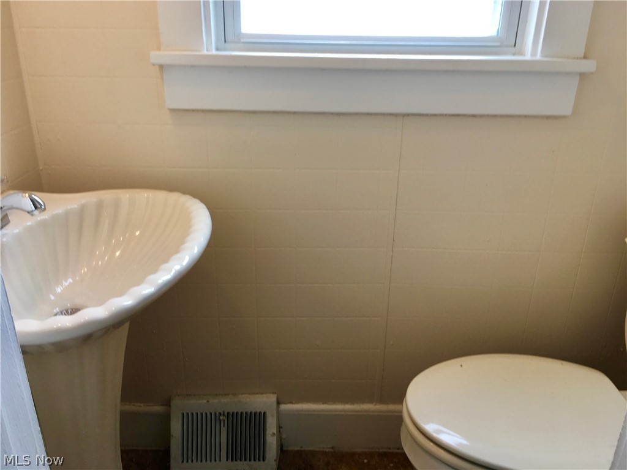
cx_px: 314
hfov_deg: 61.7
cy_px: 235
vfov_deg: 48.2
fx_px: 525
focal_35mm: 29
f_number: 2.2
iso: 25
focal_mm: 4.15
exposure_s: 1/40
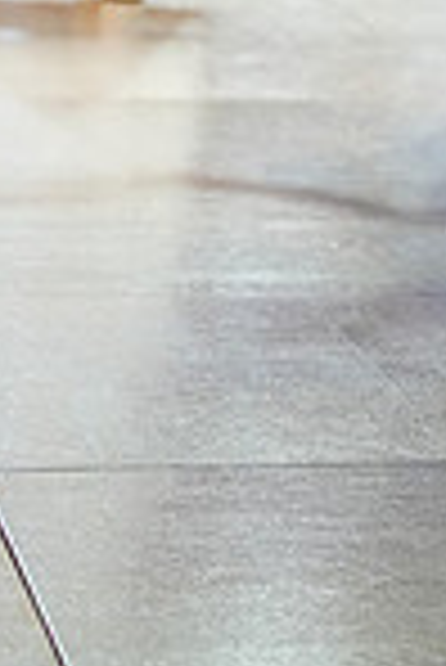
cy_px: -477
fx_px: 5080
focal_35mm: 274
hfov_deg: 5.0
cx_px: 849
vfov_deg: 7.3
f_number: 2.8
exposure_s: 1/400
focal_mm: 70
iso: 640
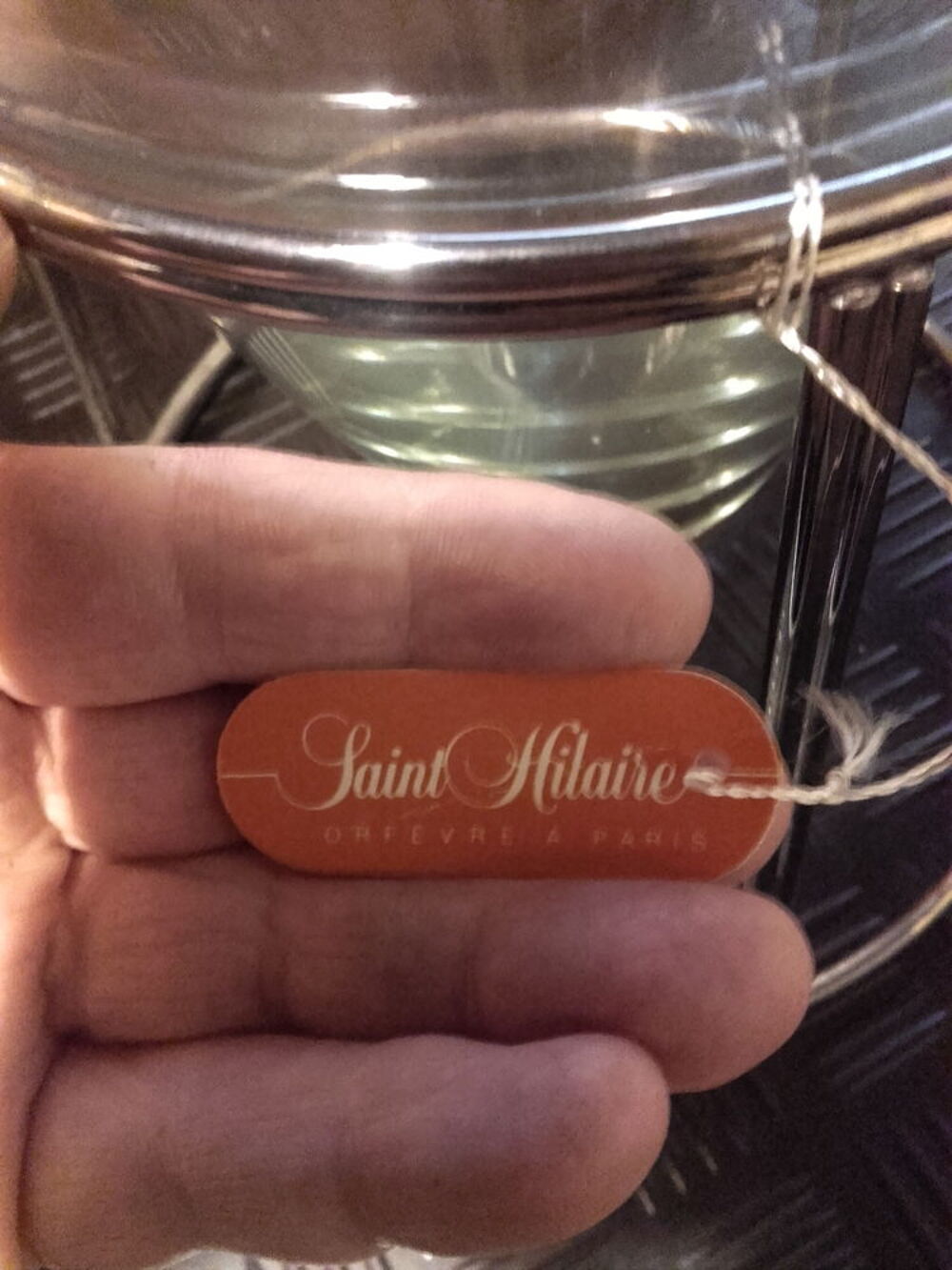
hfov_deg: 45.4
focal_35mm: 31
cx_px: 476
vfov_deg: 58.3
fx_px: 1137
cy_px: 635
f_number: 2.2
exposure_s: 1/8
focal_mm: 3.31
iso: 800
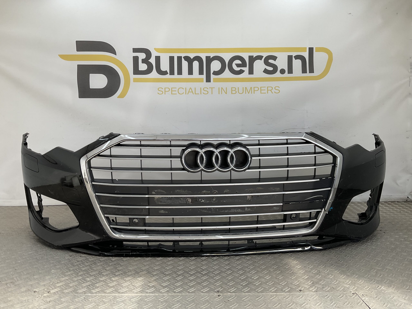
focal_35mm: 29
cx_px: 206
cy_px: 154
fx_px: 345
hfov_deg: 61.7
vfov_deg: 48.2
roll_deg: -1.0
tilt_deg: -7.6
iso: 16
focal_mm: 3
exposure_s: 1/292
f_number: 1.8
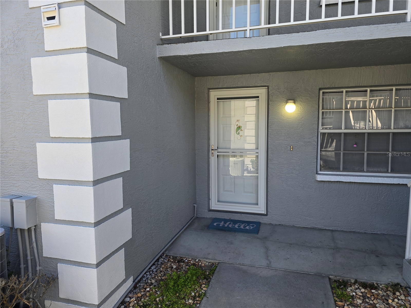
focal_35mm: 23
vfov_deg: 58.9
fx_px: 273
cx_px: 206
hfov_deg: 73.9
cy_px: 154
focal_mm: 6.3
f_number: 1.7
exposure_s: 1/120
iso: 12
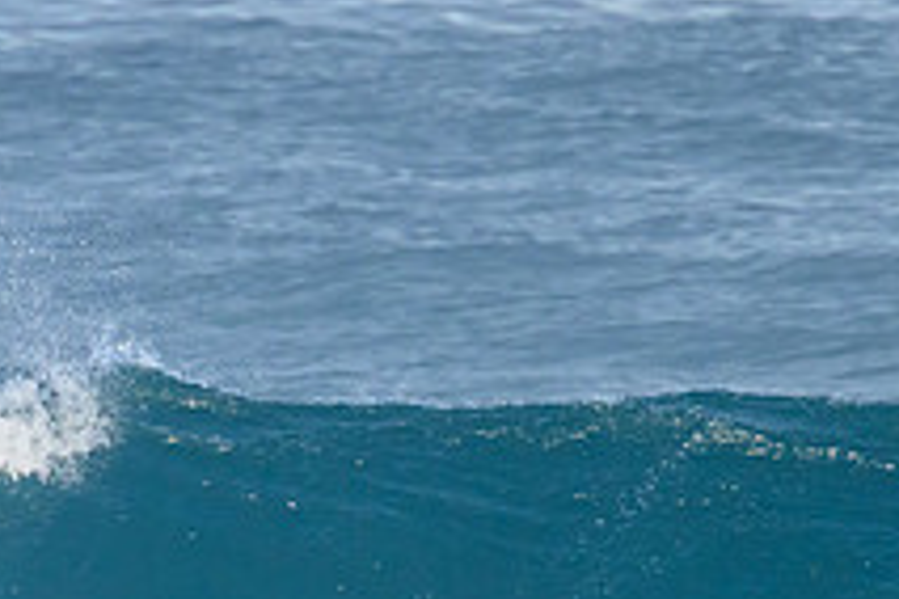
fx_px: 47568
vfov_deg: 0.7
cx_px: 312
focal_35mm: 1905
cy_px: 770
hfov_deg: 1.1
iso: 3600
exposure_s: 1/1600
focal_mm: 700
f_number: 11
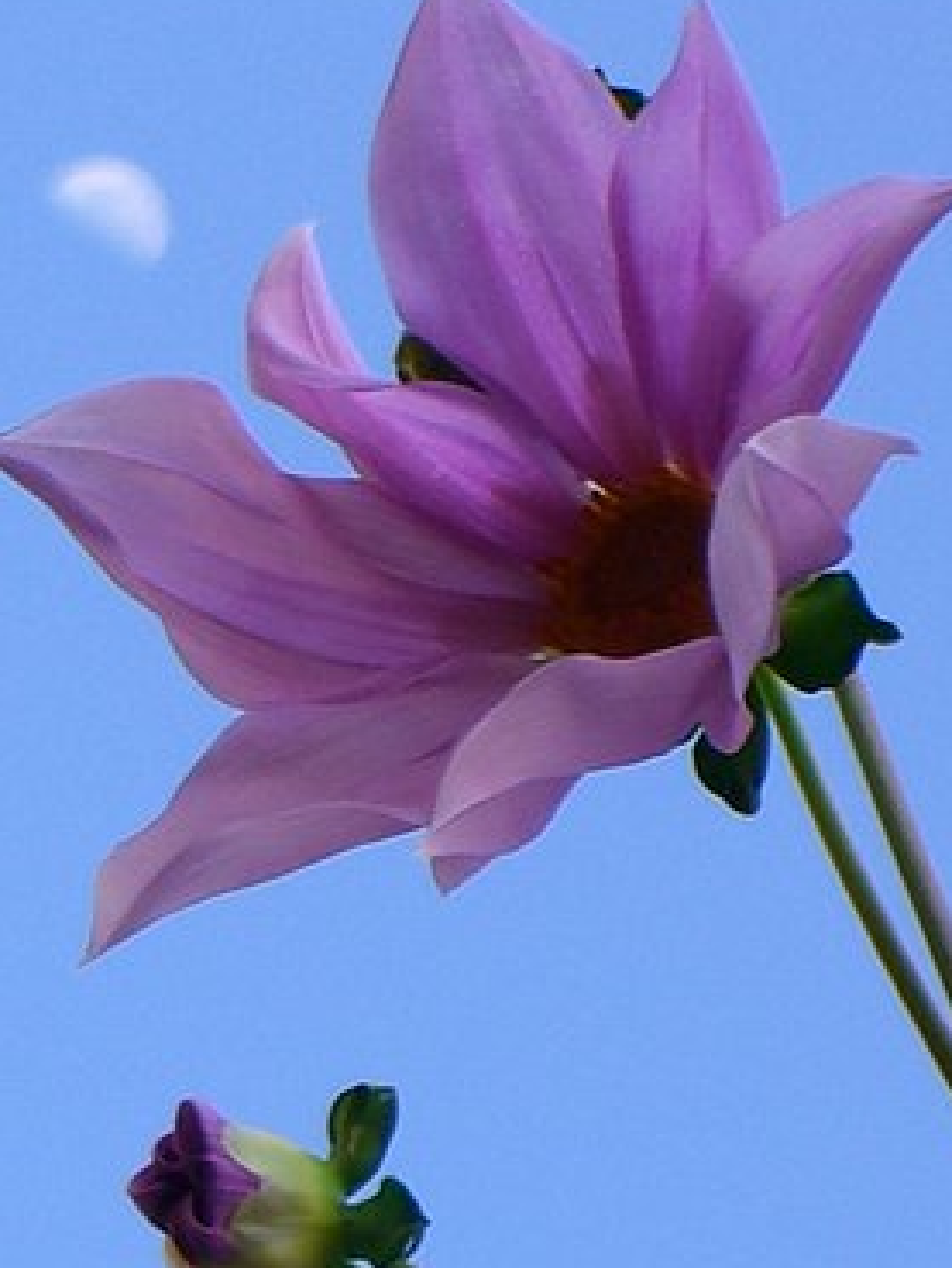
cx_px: 546
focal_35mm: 158
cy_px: 722
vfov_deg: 12.5
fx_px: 5790
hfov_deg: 9.4
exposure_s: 1/125
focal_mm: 23.7
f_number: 5.1
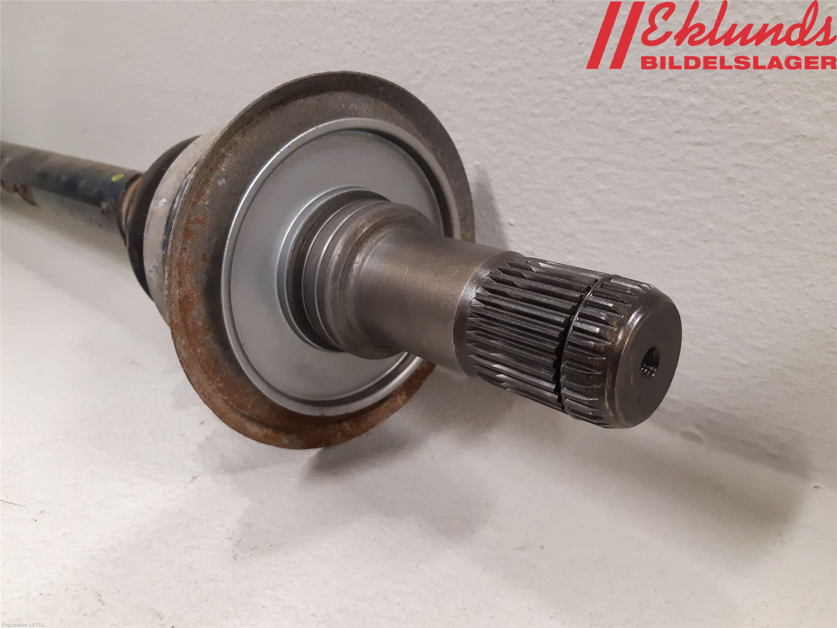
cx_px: 418
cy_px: 314
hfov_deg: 67.3
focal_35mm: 26
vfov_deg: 53.1
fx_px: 629
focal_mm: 3.93
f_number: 1.7
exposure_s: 1/50
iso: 250
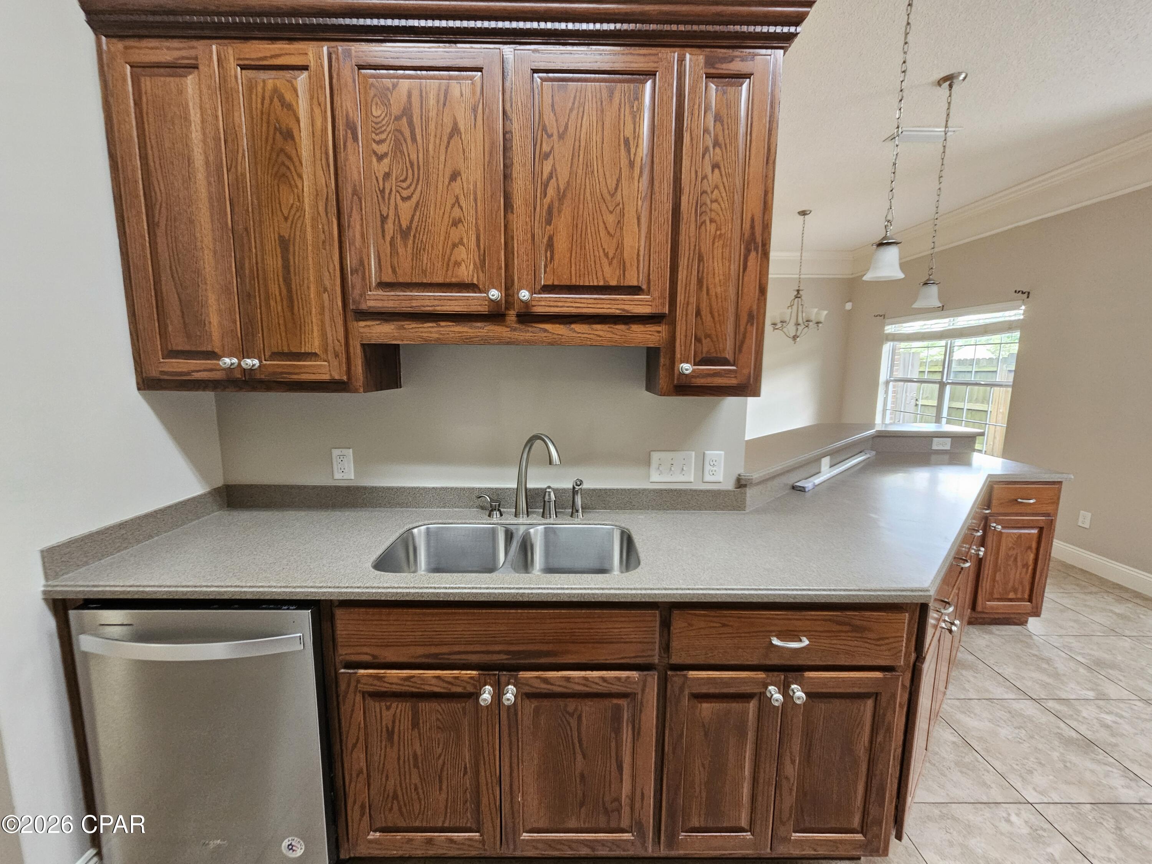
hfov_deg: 106.2
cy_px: 432
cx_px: 576
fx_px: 433
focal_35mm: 13
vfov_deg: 89.9
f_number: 2.2
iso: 400
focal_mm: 2.2
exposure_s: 1/60
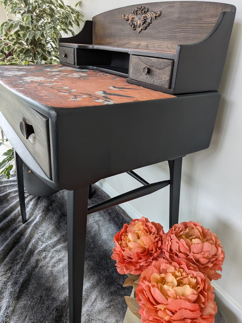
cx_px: 121
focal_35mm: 24
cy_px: 162
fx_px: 224
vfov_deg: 71.6
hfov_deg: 56.8
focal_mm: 4.53
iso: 71
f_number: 1.7
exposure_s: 1/50
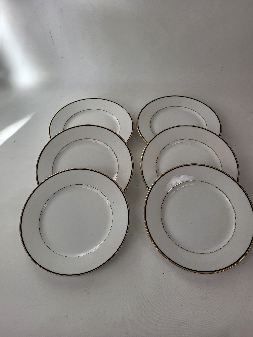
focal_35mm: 26
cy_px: 168
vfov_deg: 67.3
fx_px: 253
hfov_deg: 53.1
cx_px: 126
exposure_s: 1/132
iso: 40
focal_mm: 5.4
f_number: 1.8
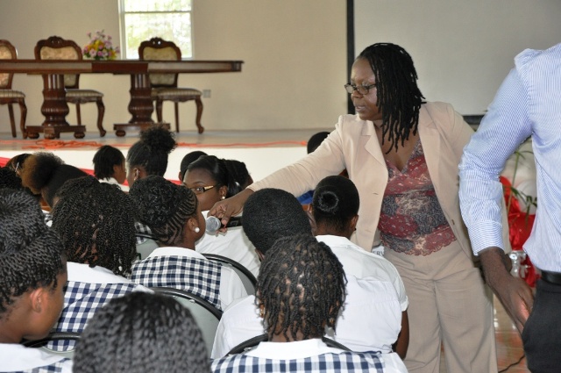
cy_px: 186
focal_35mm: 87
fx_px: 1354
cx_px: 280
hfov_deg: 23.4
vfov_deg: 15.7
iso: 800
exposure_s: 1/60
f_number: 5
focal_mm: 58
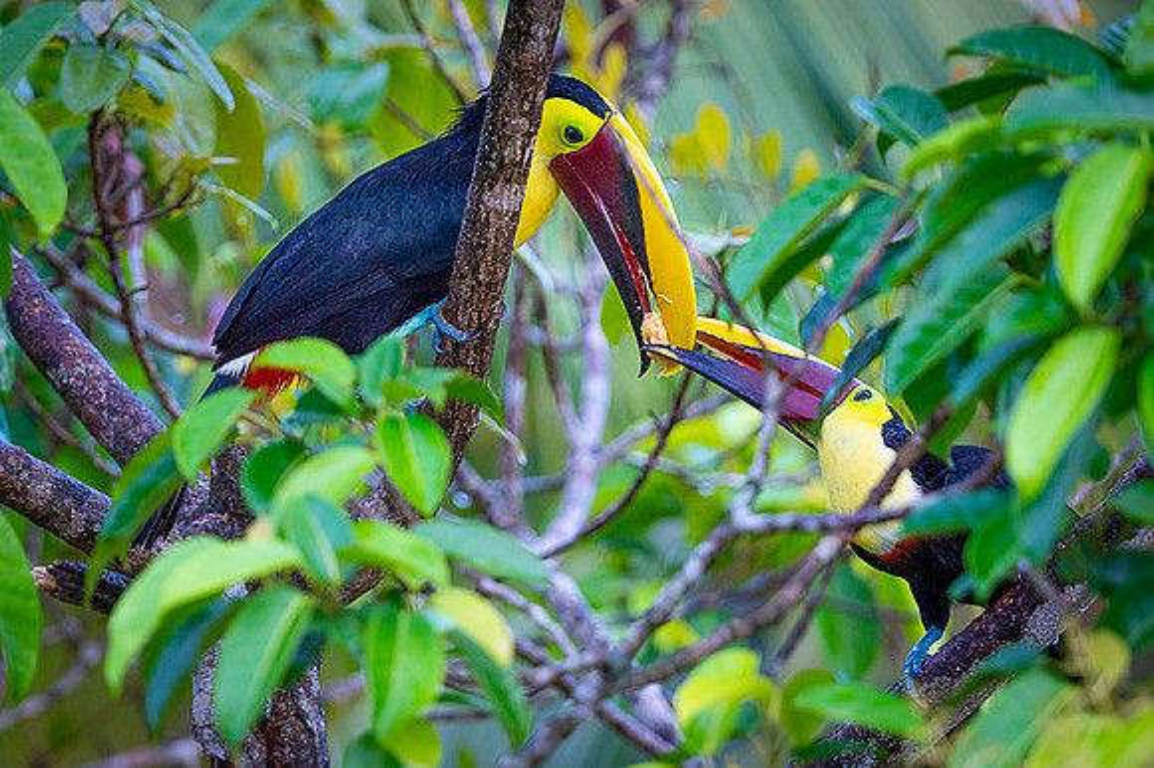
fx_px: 14487
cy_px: 406
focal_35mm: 452
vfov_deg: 3.0
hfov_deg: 4.6
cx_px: 517
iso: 800
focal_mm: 240
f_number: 4
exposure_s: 1/800
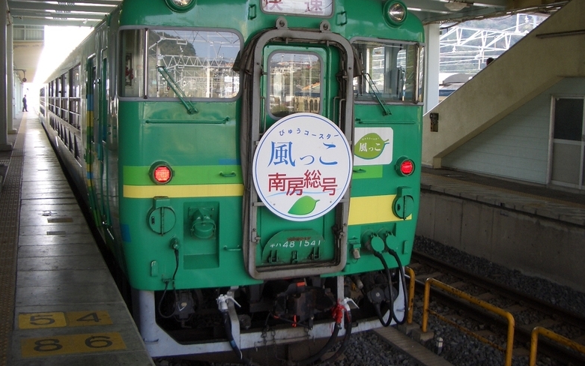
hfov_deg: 51.5
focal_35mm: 38
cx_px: 296
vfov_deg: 33.5
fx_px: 606
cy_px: 159
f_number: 2.6
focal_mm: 5.8
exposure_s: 1/100
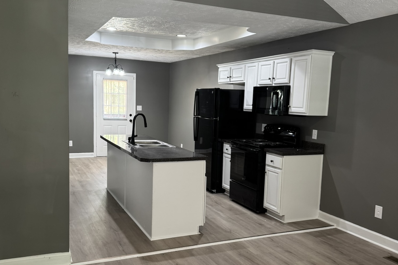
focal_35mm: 34
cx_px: 196
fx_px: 376
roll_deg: -1.7
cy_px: 147
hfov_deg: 55.8
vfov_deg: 38.8
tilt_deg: -7.5
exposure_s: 1/60
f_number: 1.78
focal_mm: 6.76
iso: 200
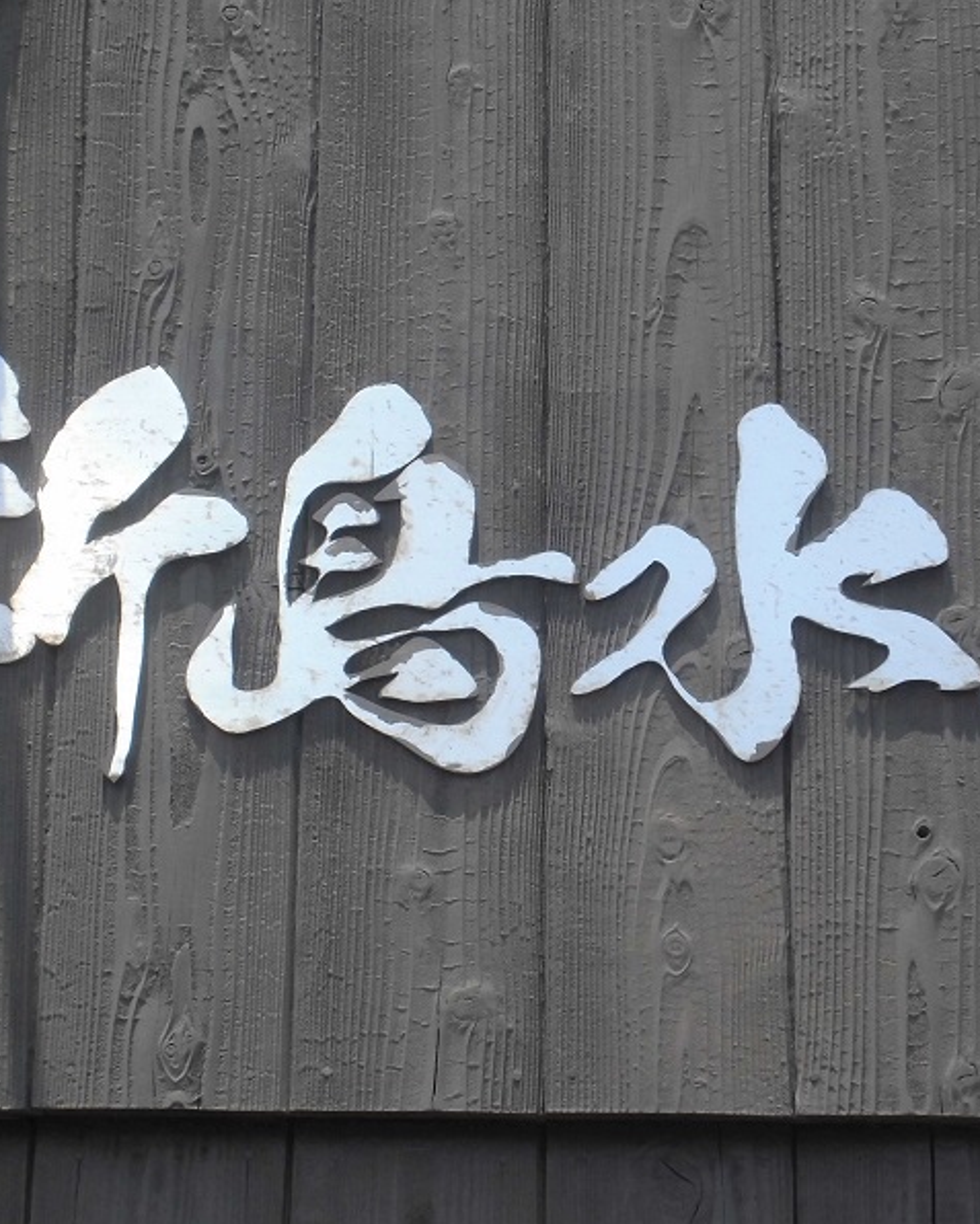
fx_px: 4132
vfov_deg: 16.9
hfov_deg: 13.5
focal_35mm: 114
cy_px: 610
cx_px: 577
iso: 100
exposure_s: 1/400
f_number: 4.9
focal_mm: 15.4
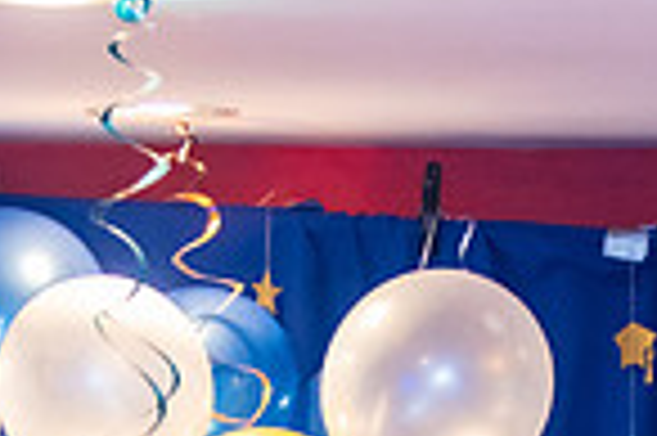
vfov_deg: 4.8
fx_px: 5086
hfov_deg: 7.4
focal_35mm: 279
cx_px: 436
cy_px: 838
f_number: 2.8
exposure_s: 1/200
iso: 3200
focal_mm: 70
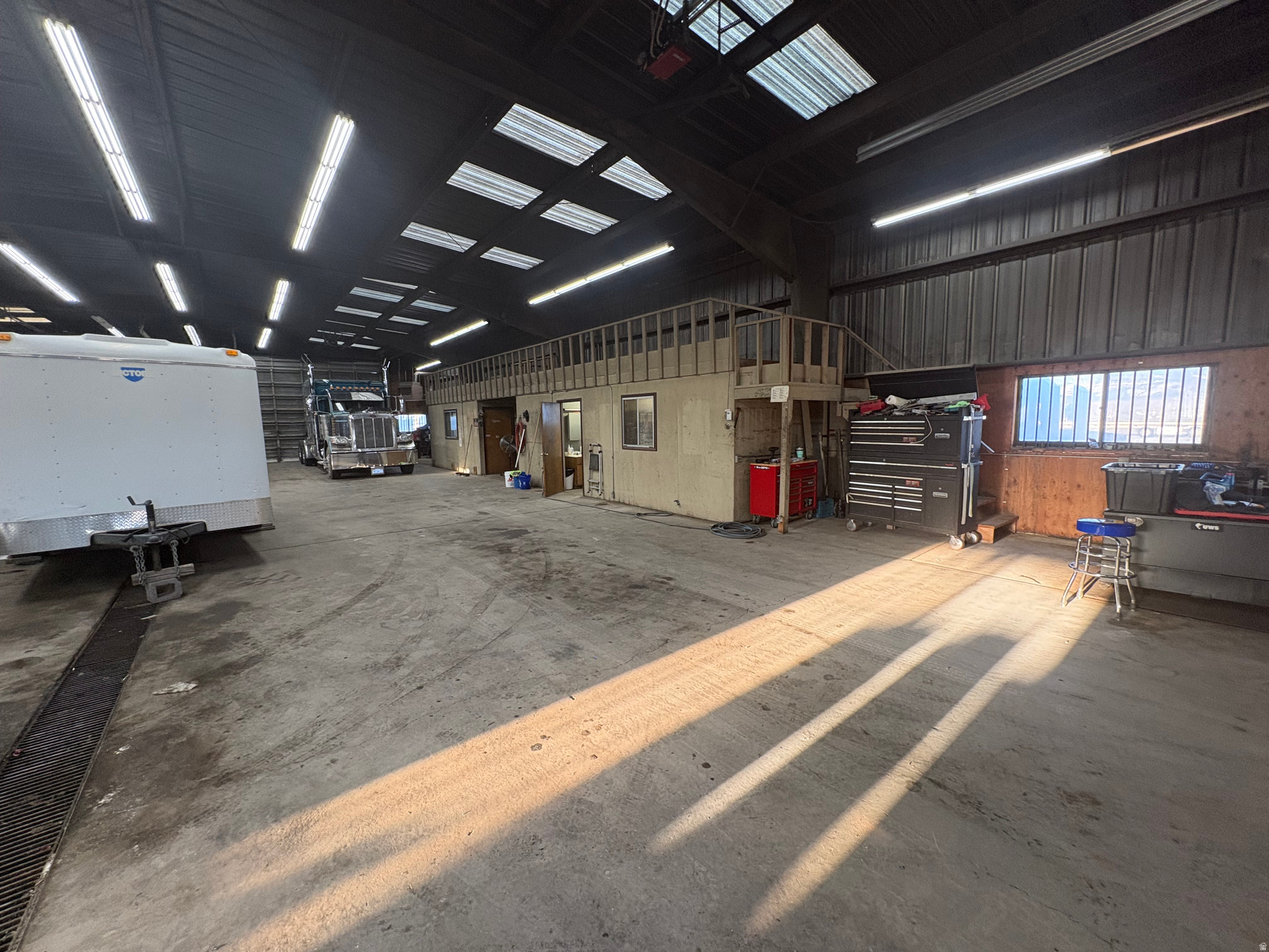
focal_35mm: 14
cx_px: 634
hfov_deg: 102.1
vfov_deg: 85.7
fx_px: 513
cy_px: 476
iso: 320
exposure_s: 1/51
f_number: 2.2
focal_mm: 2.22
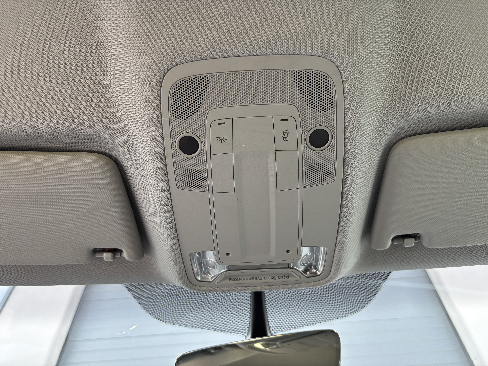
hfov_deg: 67.3
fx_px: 367
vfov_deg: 53.1
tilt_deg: +52.0
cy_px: 183
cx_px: 244
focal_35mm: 26
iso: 125
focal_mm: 5.96
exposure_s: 1/121
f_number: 1.6
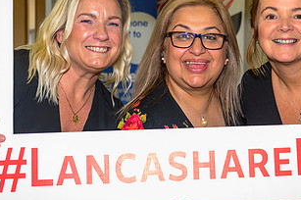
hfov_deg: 25.5
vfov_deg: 17.2
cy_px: 89
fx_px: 660
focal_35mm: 79
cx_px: 212
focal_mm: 33.5
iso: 3200
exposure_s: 1/100
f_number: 4
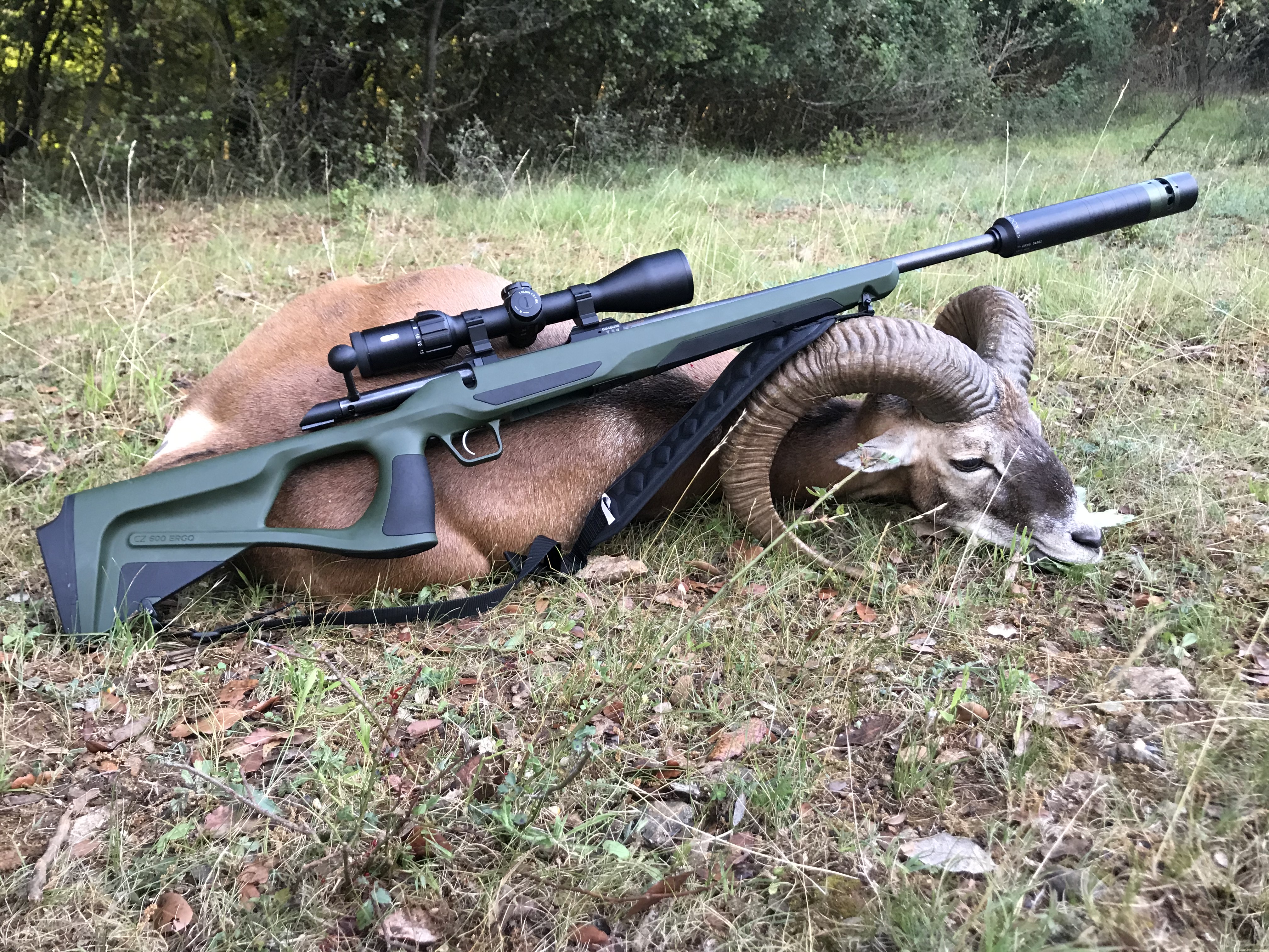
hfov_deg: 63.4
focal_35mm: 28
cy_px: 476
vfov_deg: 49.7
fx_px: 1026
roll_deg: -0.2
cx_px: 634
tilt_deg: -25.4
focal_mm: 3.99
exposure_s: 1/25
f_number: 1.8
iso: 40
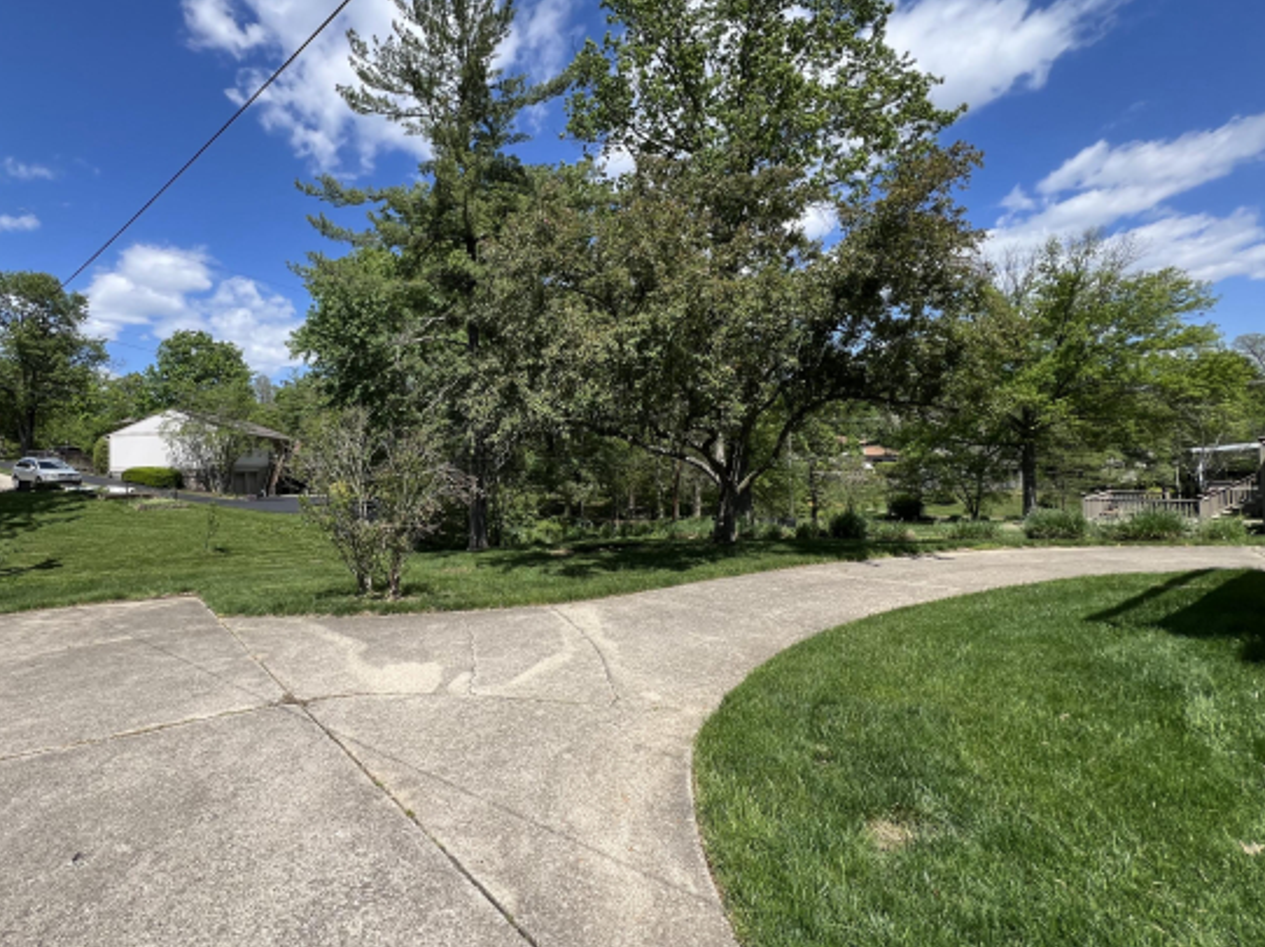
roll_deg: +2.3
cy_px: 448
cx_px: 515
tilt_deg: +0.4
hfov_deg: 93.5
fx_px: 584
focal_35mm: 16
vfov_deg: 78.0
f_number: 1.8
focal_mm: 1.57
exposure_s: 1/1024
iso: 32
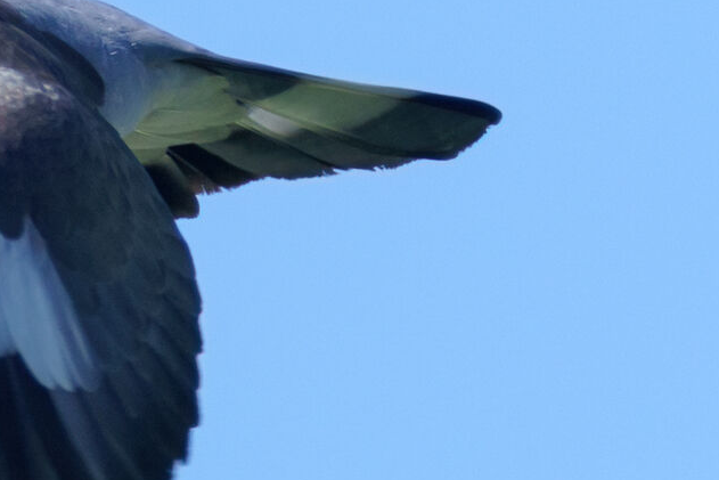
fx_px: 42528
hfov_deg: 1.0
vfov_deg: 0.6
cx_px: -640
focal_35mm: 2129
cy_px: 396
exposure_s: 1/2000
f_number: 8
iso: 1250
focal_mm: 560
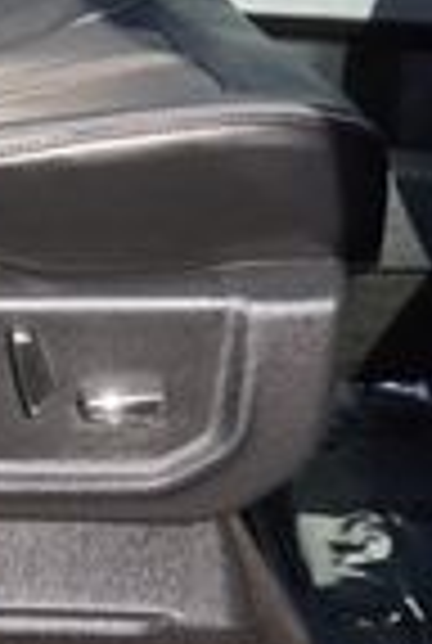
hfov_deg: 12.7
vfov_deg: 17.8
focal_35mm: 107
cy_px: -203
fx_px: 1917
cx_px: 4
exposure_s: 1/100
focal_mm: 16
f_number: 9
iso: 100
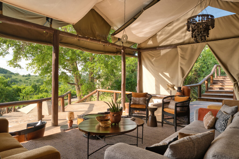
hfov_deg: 73.7
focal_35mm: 24
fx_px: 159
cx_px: 120
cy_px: 80
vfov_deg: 53.1
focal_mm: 24
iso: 640
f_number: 9
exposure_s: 1/80
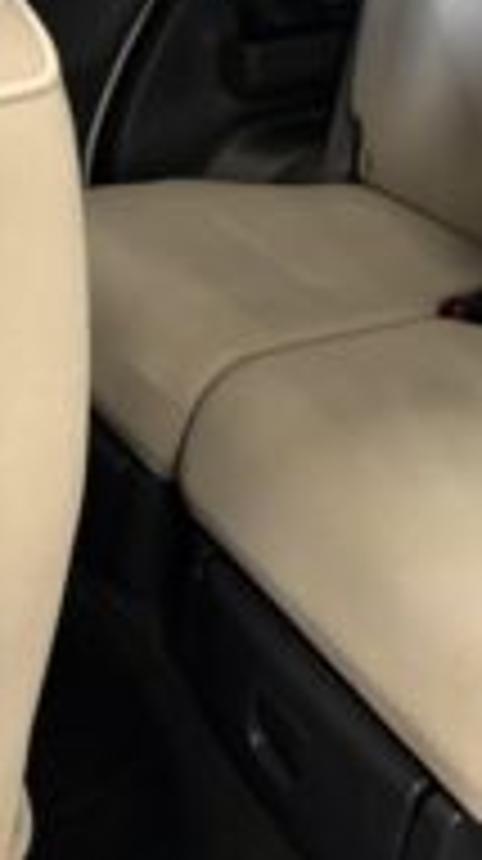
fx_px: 1185
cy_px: 272
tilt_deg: -24.0
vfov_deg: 39.3
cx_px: 414
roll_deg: +0.1
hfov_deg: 22.5
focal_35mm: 52
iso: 320
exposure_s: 1/50
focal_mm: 5.96
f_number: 1.6
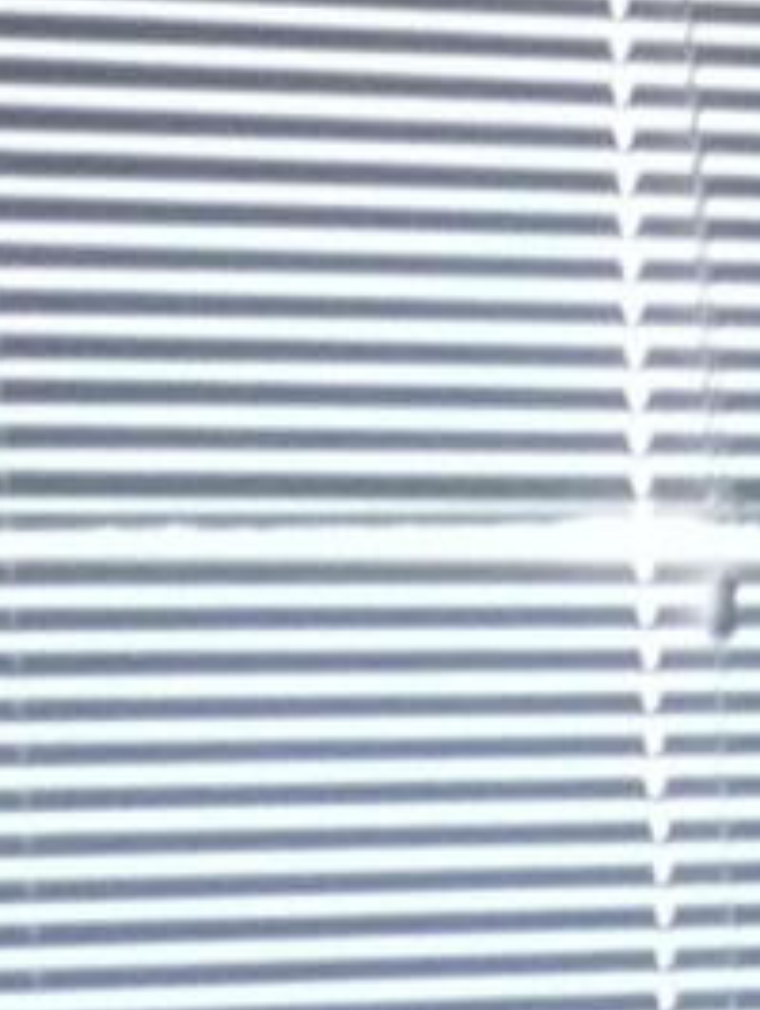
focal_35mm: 248
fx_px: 7248
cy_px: 2301
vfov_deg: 7.5
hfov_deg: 6.0
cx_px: 920
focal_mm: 5.5
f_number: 2.8
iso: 400
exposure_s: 1/25
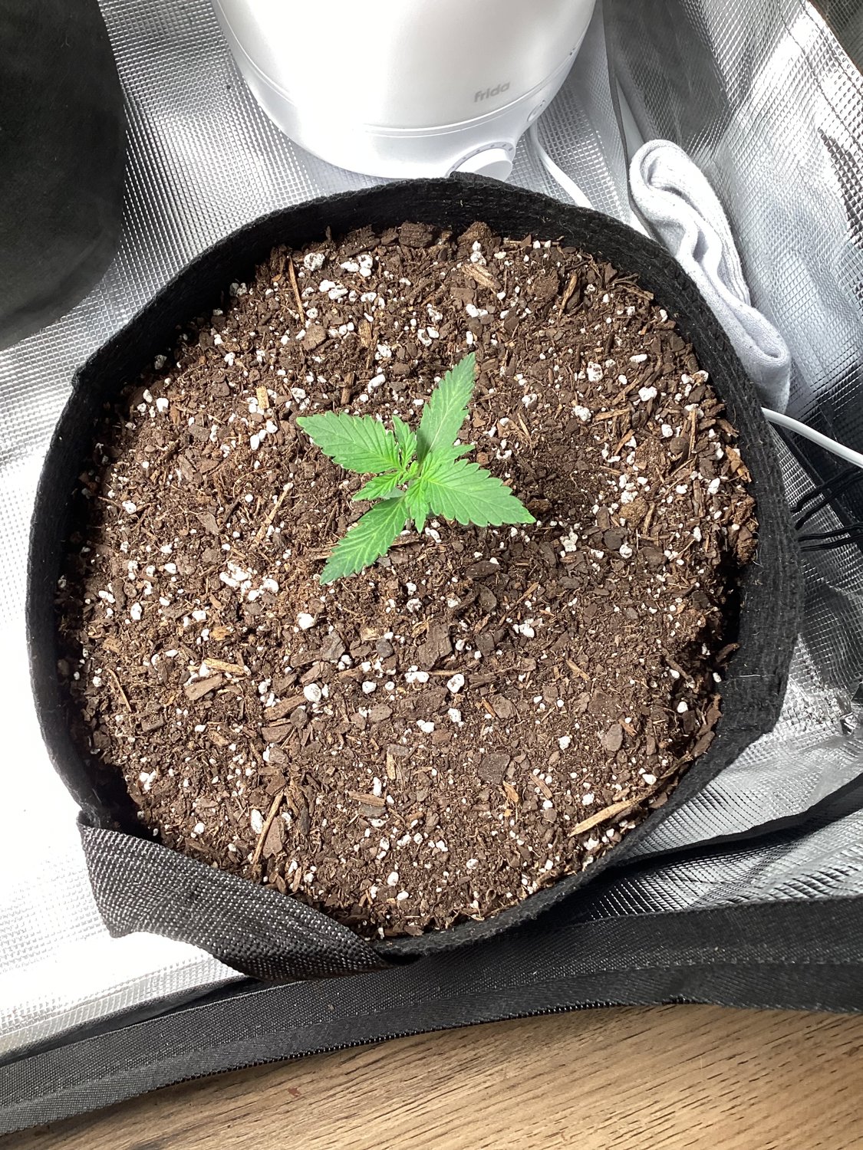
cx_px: 432
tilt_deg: -80.1
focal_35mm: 31
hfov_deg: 45.4
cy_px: 575
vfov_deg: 58.4
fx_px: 1030
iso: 80
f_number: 2.4
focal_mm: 3.3
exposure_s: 1/120
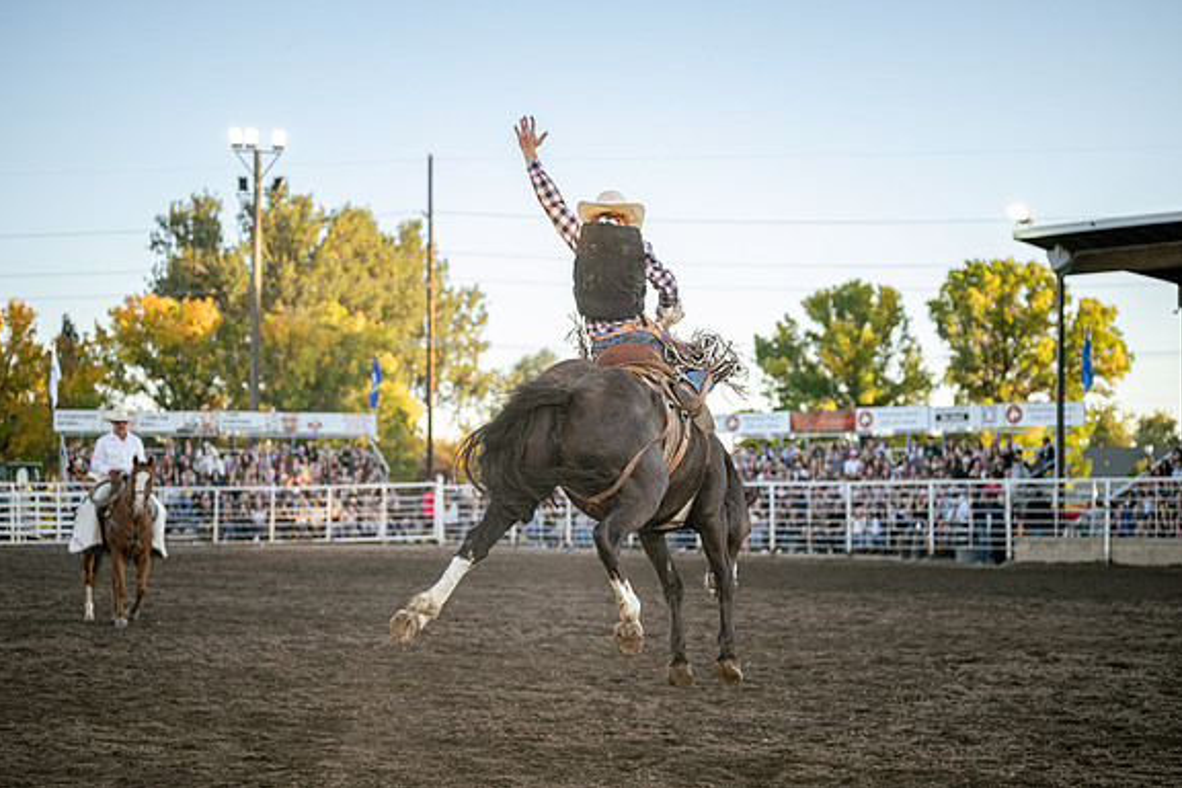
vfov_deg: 21.6
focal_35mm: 63
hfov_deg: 31.9
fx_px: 2068
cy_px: 434
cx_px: 595
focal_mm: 55
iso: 400
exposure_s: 1/500
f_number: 2.8
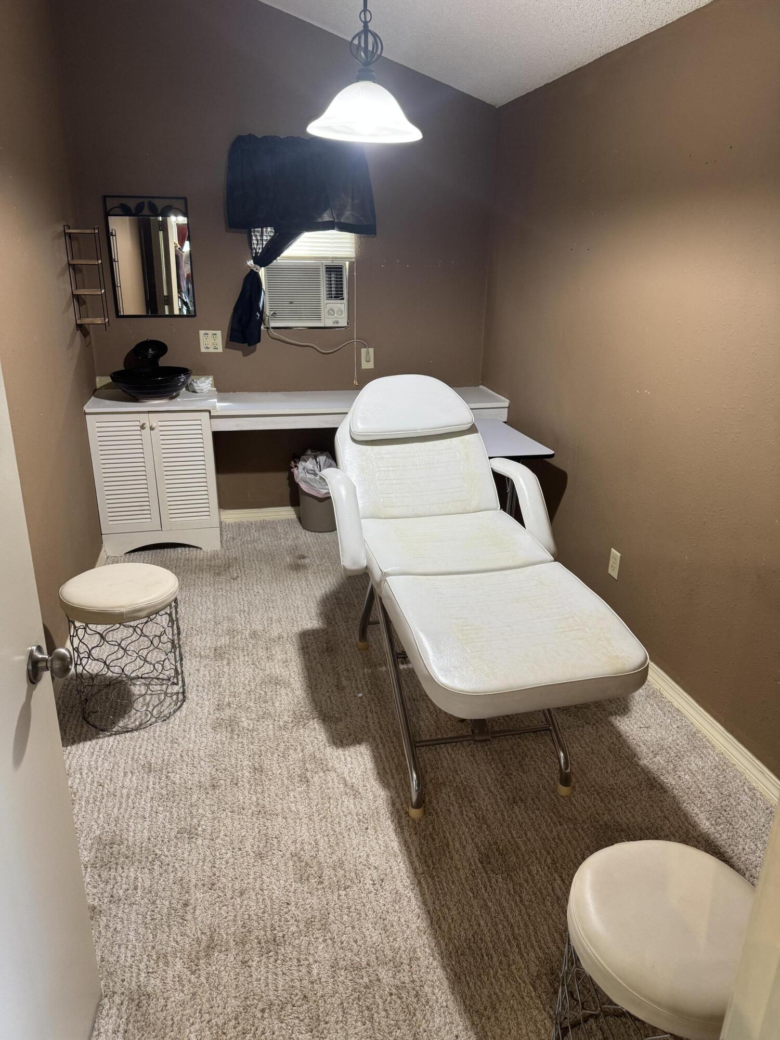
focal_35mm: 24
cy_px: 520
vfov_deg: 71.6
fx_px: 721
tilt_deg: -22.7
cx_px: 390
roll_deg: +0.7
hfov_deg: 56.8
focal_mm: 6.76
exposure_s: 1/120
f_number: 1.78
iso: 200
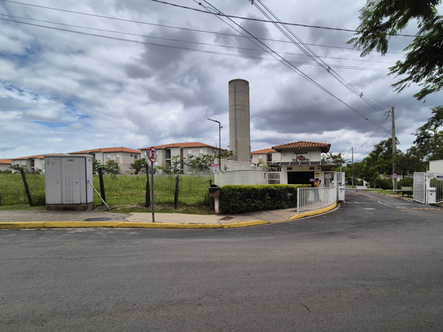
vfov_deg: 78.0
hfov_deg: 93.8
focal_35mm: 16
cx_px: 256
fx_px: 205
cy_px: 177
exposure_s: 1/3248
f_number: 2.2
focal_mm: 2.2
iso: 50
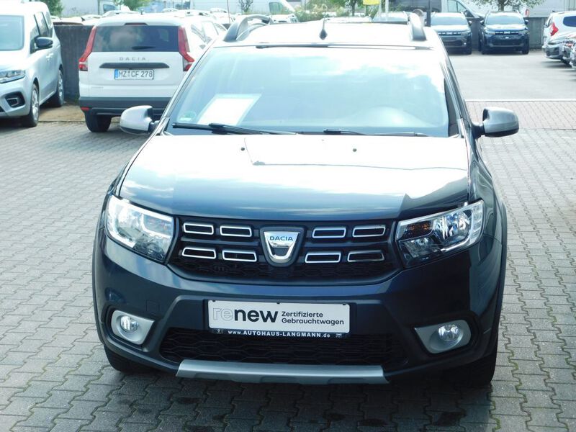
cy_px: 216
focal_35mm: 59
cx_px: 288
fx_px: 982
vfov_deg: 24.8
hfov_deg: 32.7
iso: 125
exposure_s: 1/200
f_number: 4
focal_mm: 10.4
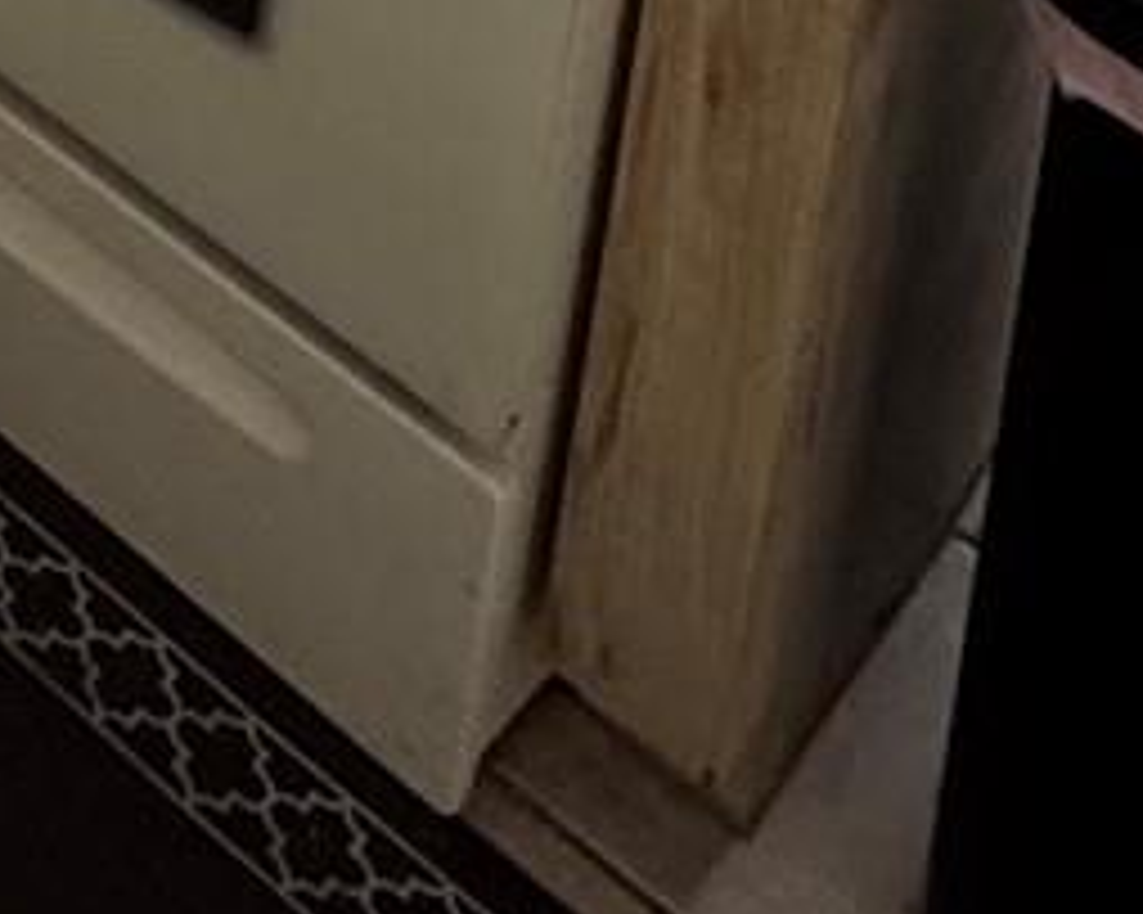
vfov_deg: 12.9
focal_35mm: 86
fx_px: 2908
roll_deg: -0.3
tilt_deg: -18.2
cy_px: -1373
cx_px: -477
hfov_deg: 19.8
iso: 320
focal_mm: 2.22
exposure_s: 1/81
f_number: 2.2
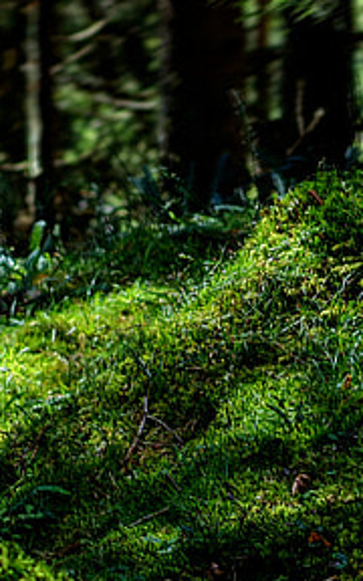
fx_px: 4480
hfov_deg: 4.6
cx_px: 363
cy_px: 264
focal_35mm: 283
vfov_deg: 7.4
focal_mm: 50
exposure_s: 1/50
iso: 100
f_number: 3.2
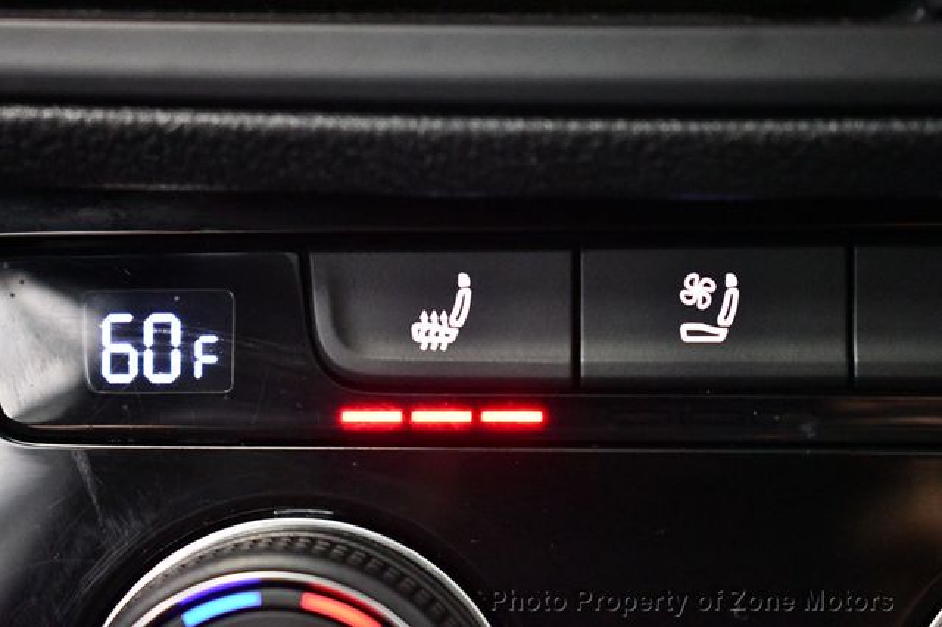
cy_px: 314
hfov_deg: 27.0
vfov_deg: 18.2
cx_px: 471
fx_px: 1961
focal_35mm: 75
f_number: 5.6
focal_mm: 50
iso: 12800
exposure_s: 1/30
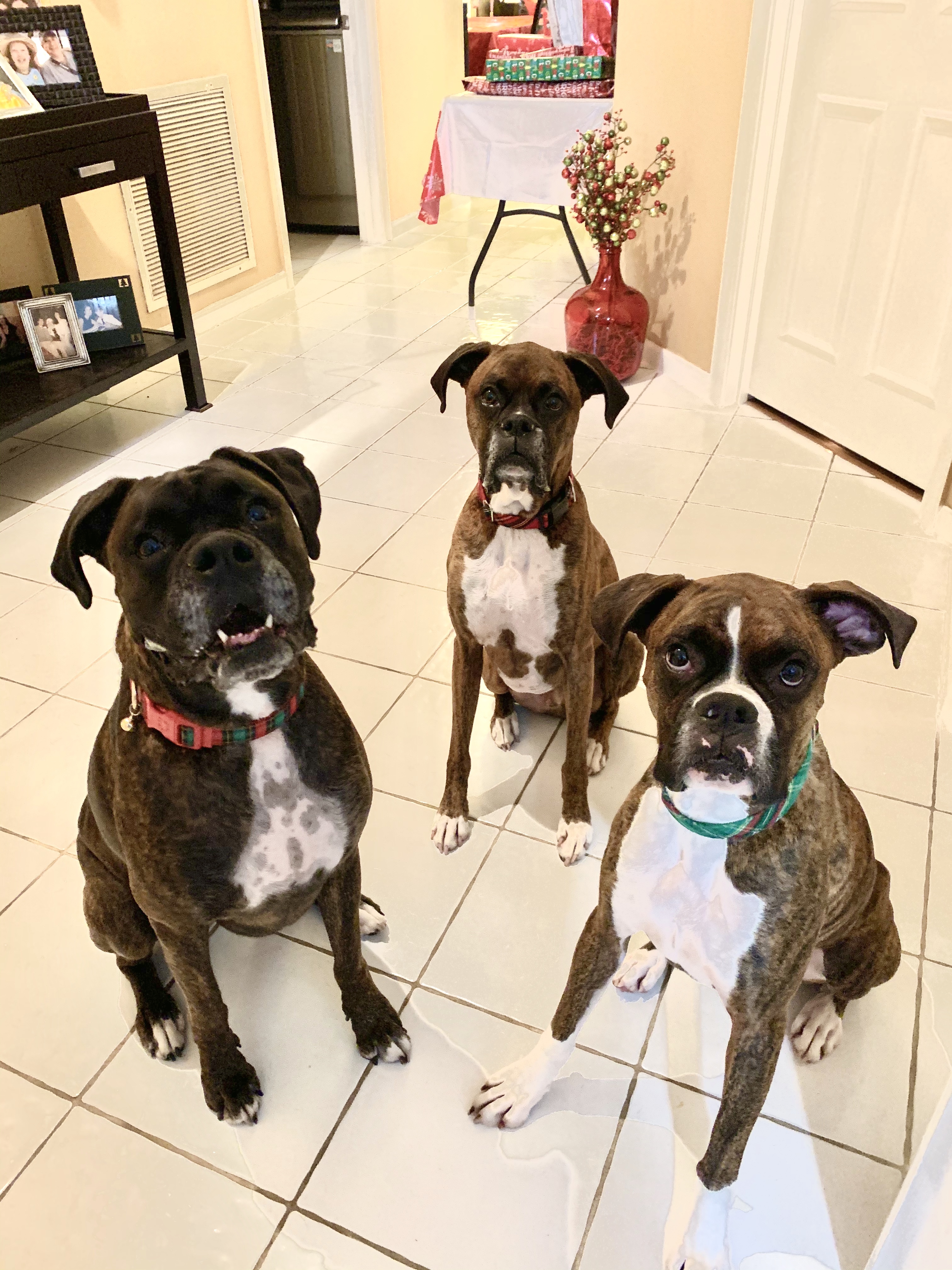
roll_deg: +1.9
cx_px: 476
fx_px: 953
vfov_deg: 67.3
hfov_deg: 53.1
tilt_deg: -34.5
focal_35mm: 26
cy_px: 635
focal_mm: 4.25
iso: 640
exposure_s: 1/30
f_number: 1.8
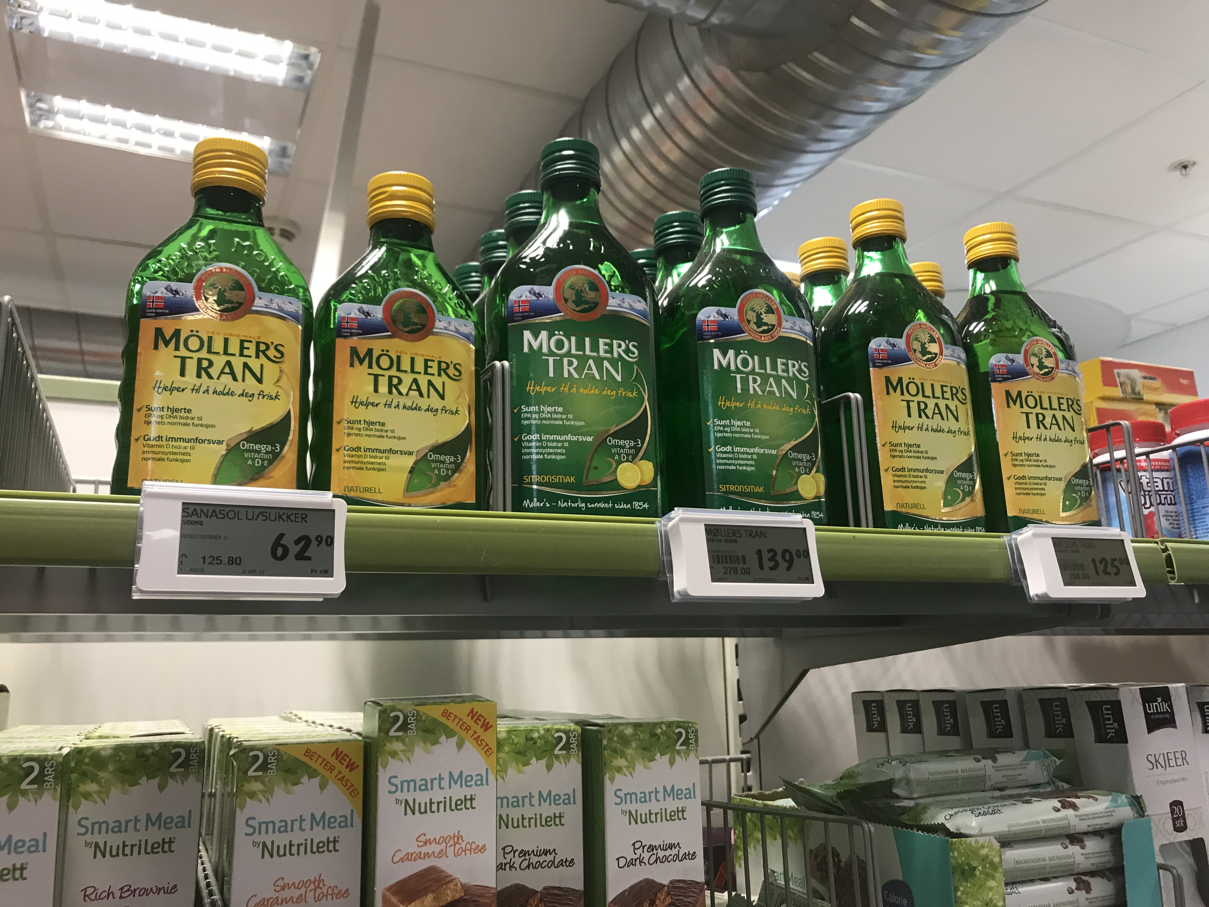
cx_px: 604
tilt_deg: +13.3
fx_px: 978
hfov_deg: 63.4
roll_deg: +1.2
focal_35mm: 28
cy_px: 454
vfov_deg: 49.7
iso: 32
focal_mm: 3.99
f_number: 1.8
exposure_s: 1/25
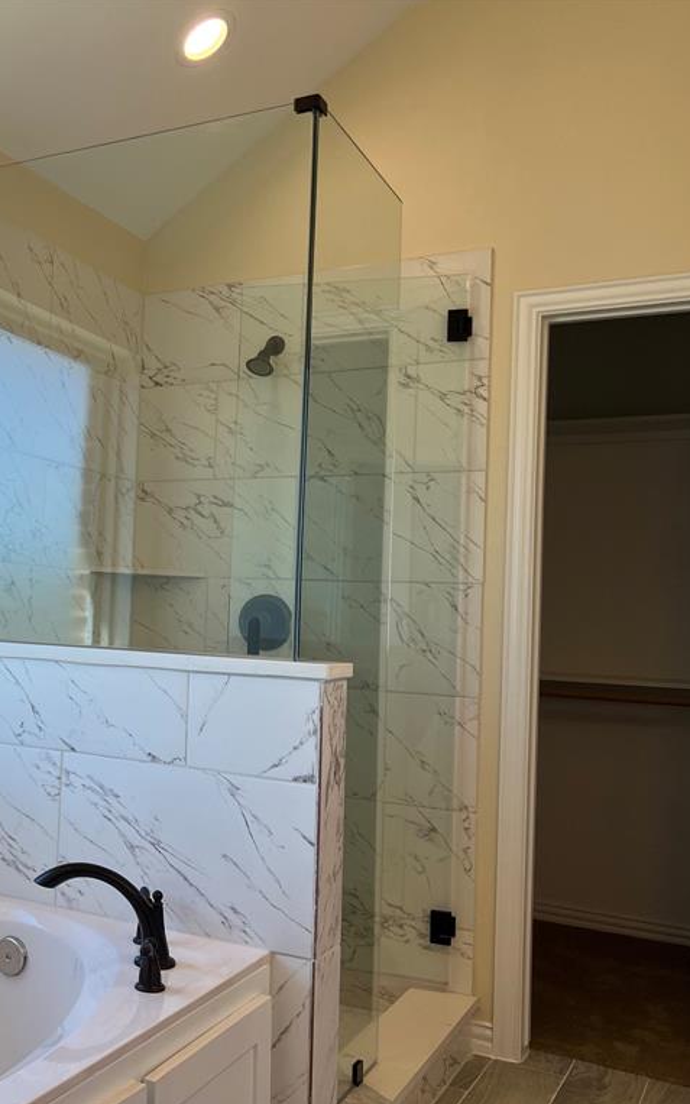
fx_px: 1113
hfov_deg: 32.6
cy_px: 553
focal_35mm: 37
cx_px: 58
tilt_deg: +1.8
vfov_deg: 52.7
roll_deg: -2.7
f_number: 1.5
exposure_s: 1/509
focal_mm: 5.7
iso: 50
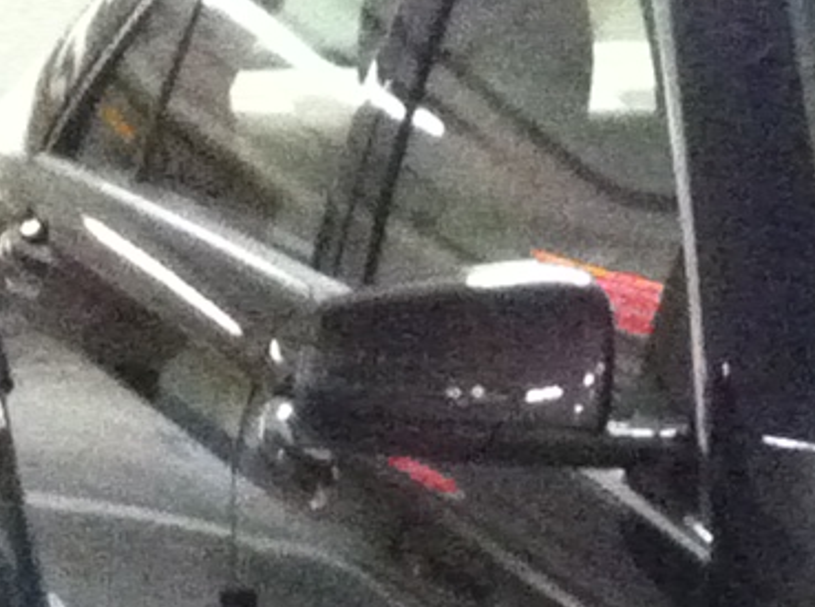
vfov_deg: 6.0
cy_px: 850
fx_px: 5779
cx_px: 1484
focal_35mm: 246
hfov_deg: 7.8
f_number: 2.8
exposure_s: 1/15
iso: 800
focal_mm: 3.85
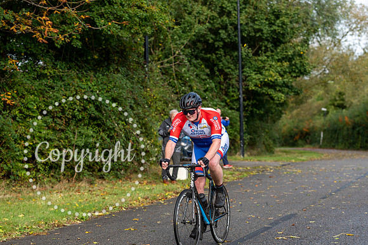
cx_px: 184
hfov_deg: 21.5
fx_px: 971
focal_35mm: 95
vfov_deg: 14.4
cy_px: 122
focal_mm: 95
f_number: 4
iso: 200
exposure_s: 1/640
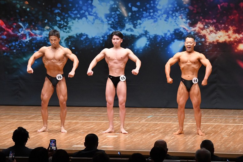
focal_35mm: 202
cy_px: 81
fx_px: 1363
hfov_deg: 10.2
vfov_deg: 6.8
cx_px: 122
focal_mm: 135
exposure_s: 1/400
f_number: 5.6
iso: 8000
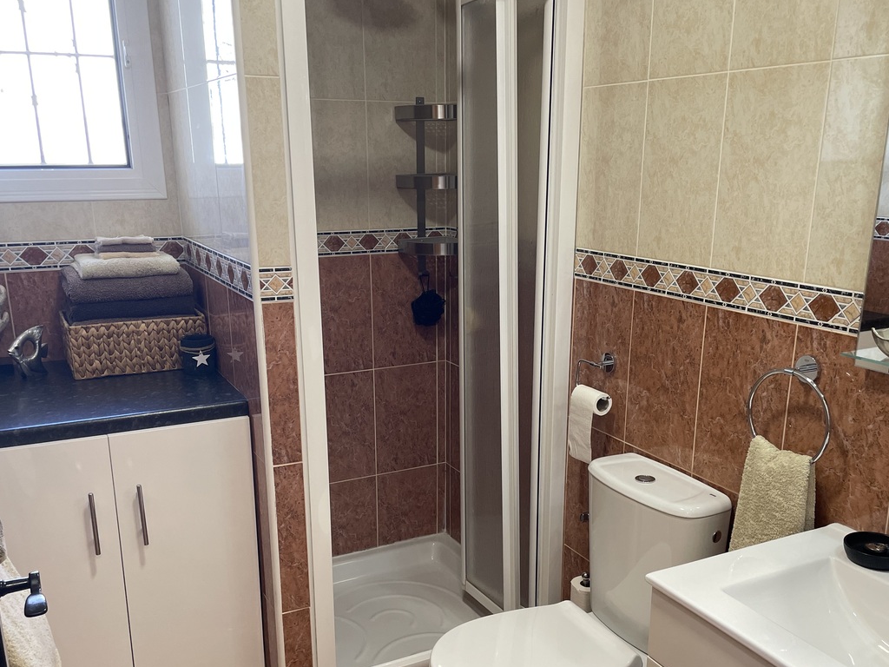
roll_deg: +0.8
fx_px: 847
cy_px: 406
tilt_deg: -16.8
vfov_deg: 42.7
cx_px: 453
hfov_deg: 55.3
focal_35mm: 33
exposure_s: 1/100
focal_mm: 4.2
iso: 125
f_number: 1.6
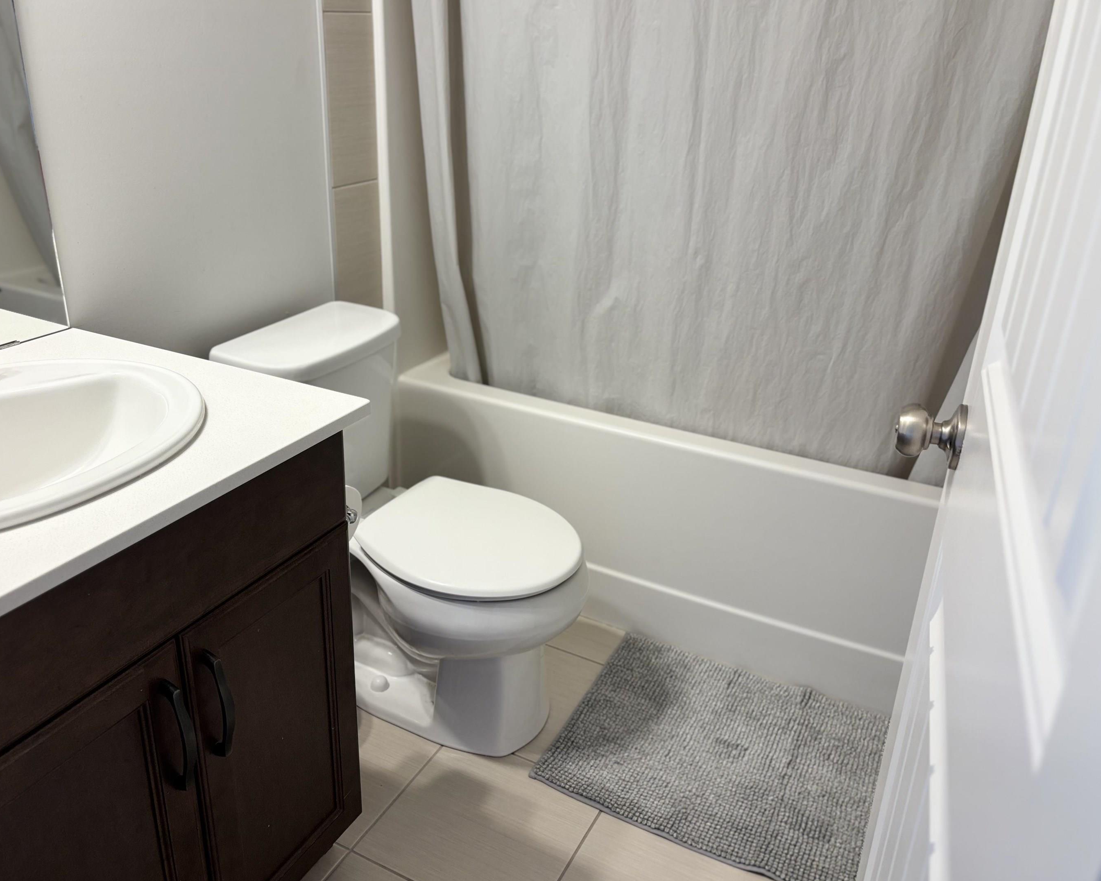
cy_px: 419
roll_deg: -1.9
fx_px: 945
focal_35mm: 29
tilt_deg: -23.2
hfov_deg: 60.4
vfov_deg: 50.0
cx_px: 520
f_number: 1.6
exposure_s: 1/60
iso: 80
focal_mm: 5.96
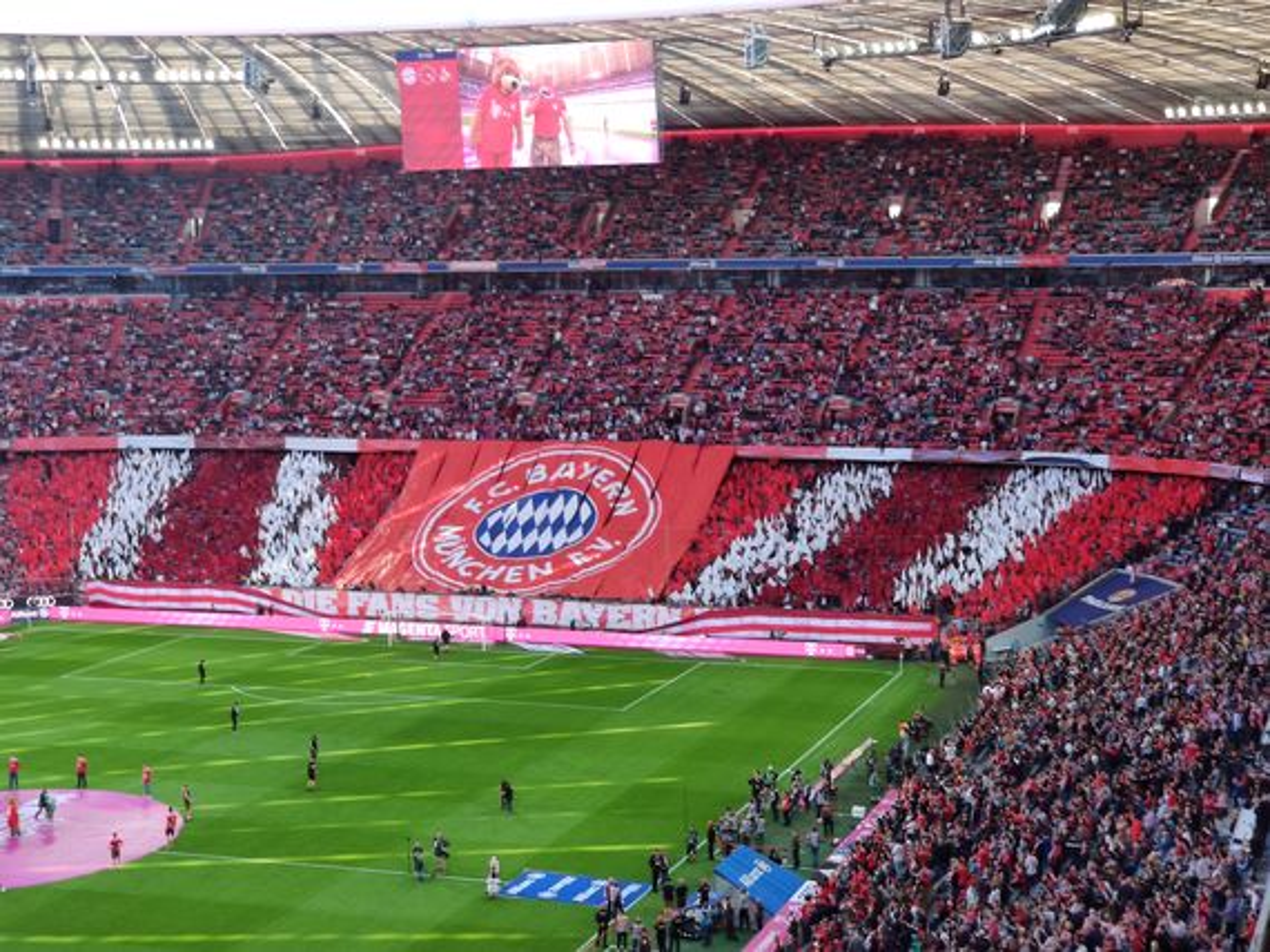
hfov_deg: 58.4
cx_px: 635
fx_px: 1137
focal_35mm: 31
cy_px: 476
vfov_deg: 45.4
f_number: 2.2
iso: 114
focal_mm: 6.22
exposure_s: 1/100
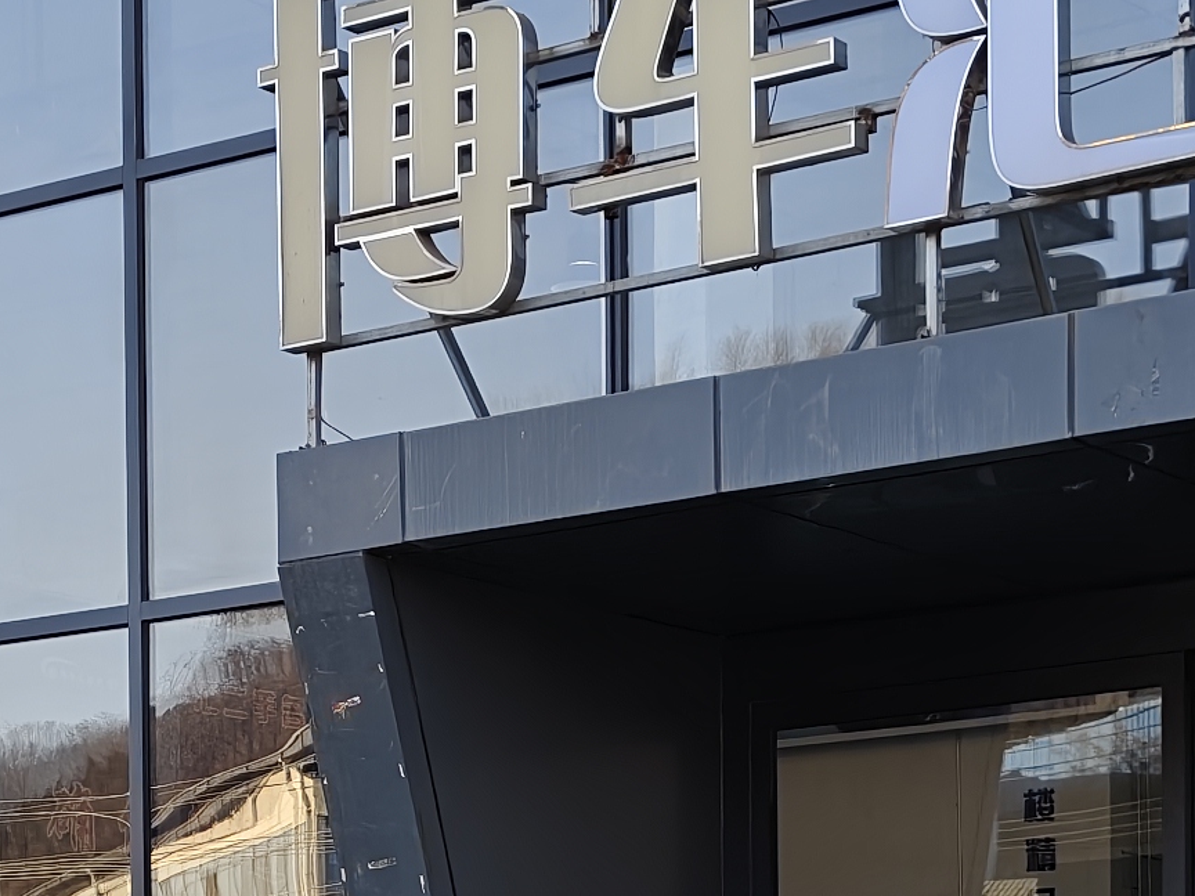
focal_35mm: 109
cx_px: 450
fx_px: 3763
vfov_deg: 12.9
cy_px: 1327
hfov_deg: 18.0
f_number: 1.88
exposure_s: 1/479
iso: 71
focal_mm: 5.56
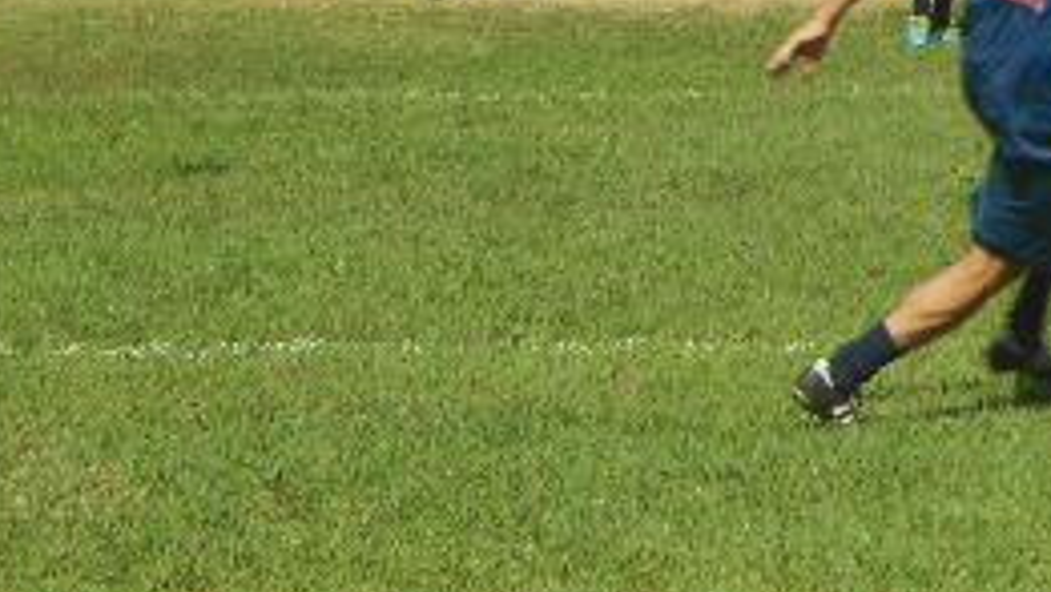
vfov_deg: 5.3
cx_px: 403
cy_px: -121
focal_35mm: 230
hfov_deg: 9.4
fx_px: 6412
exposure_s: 1/320
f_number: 6.3
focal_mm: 15.4
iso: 80
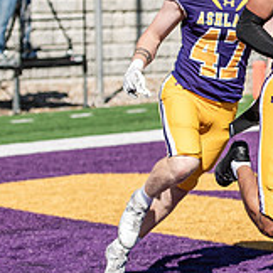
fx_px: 2329
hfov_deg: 6.7
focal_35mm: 261
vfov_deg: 6.7
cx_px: 329
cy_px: 53
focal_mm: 86
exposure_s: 1/1600
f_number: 3.2
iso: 125
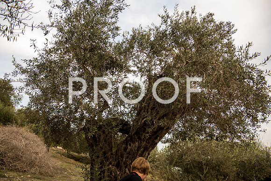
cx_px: 136
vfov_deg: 30.5
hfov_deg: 44.5
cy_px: 90
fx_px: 331
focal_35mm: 44
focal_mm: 44
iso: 200
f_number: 2.8
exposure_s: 1/125
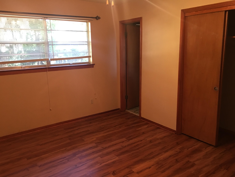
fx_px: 197
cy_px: 88
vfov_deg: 48.2
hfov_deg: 61.7
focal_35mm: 29
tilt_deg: -9.6
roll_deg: +0.9
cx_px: 118
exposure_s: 1/10
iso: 80
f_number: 2.2
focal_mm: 4.15
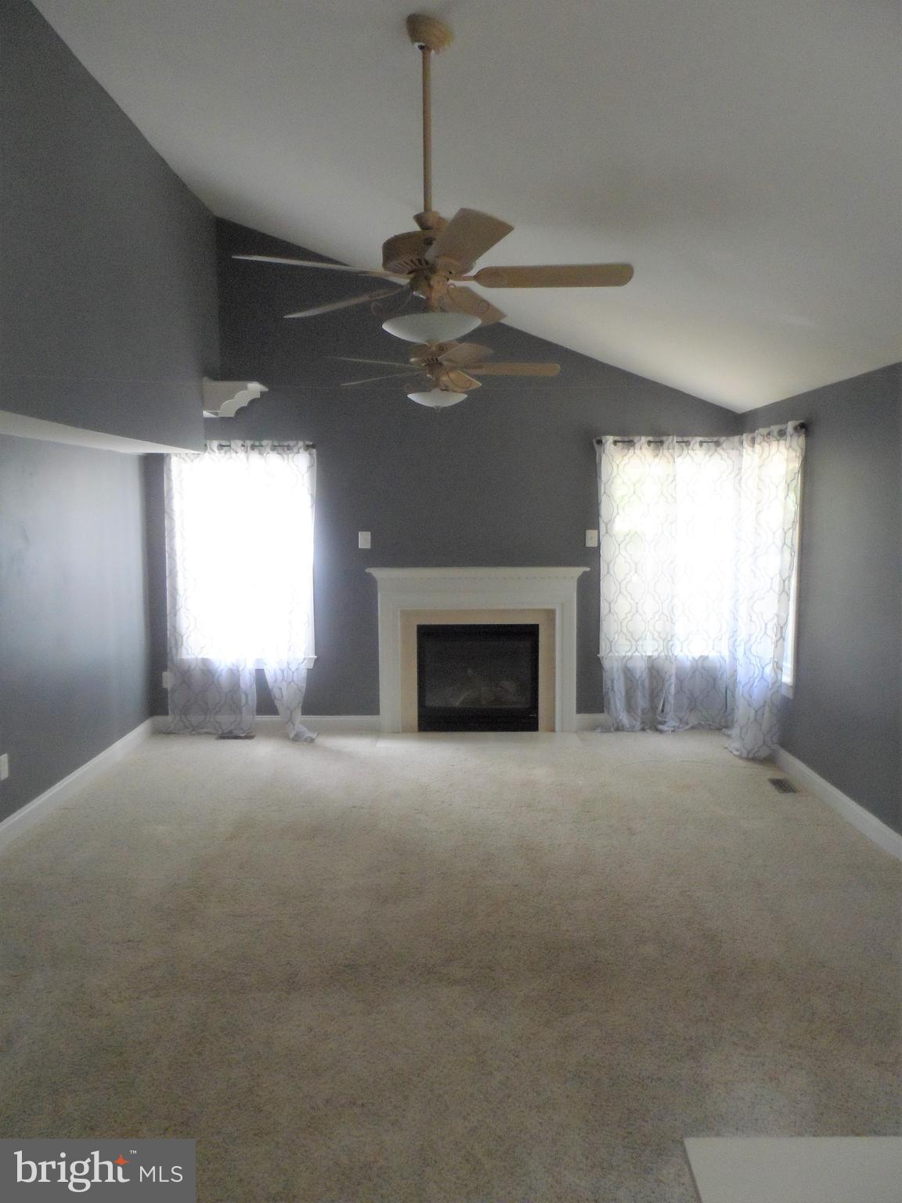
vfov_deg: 71.6
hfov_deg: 56.8
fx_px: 834
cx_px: 451
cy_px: 602
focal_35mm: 24
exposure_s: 1/30
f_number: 3.2
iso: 320
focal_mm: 4
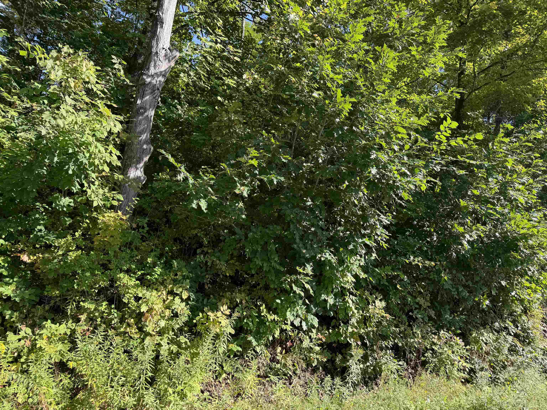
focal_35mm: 24
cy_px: 205
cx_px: 274
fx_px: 379
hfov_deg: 71.6
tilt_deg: +8.9
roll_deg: -3.1
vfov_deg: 56.8
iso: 80
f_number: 1.78
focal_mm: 6.76
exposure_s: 1/722
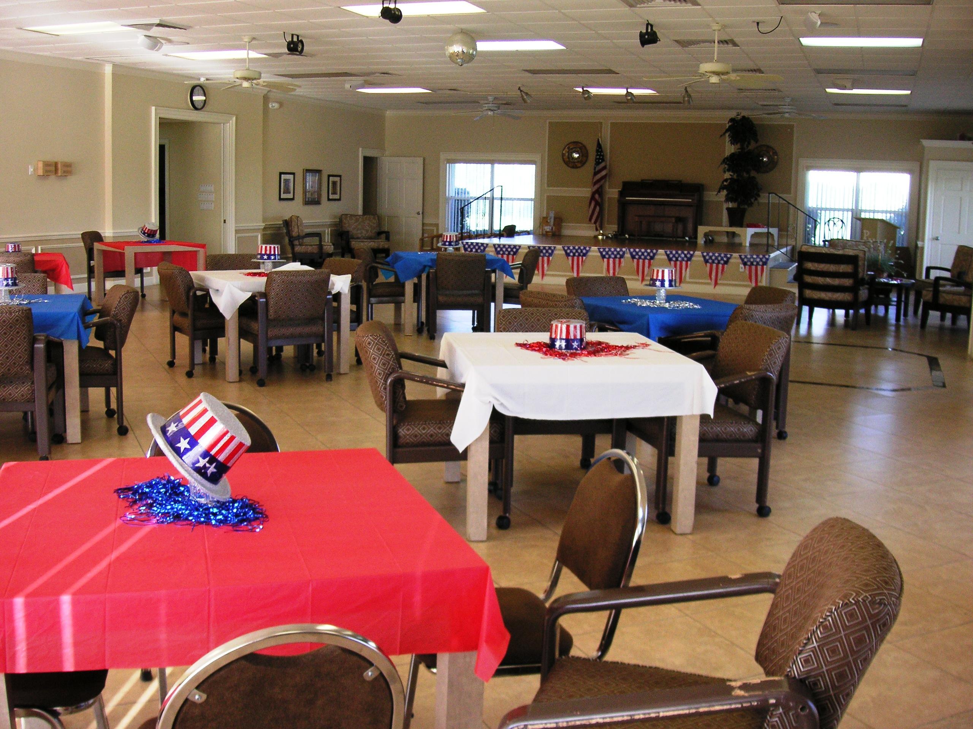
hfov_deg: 50.1
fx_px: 1040
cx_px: 486
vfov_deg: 38.7
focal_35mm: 37
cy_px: 364
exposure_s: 1/45
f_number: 2.8
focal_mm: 6.1
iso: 64
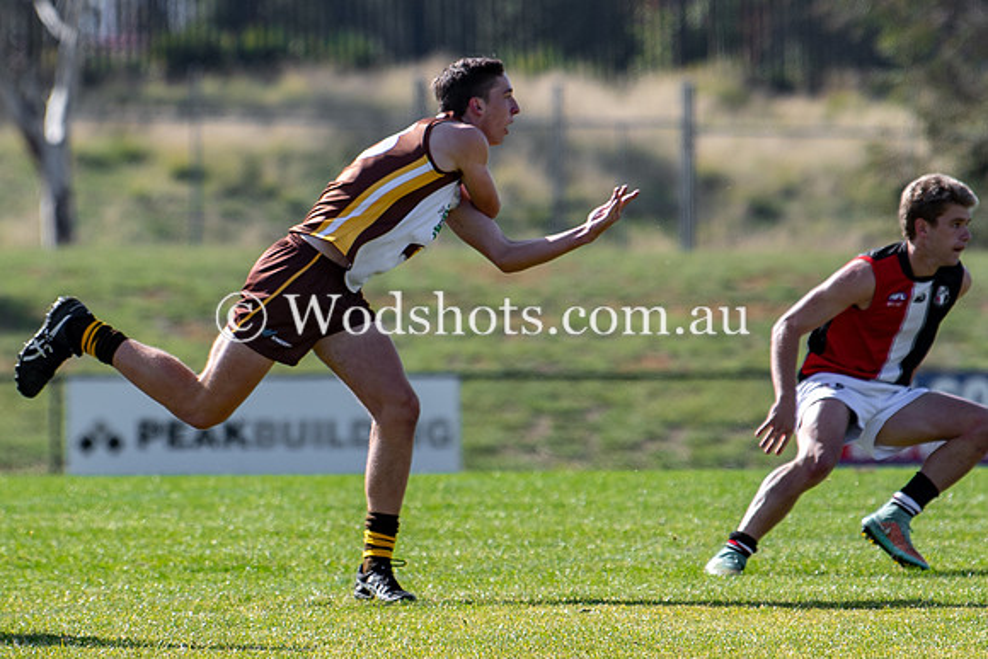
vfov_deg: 1.9
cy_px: 355
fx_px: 19764
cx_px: 419
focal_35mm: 720
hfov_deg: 2.9
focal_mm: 200
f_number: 3.2
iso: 100
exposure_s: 1/1000
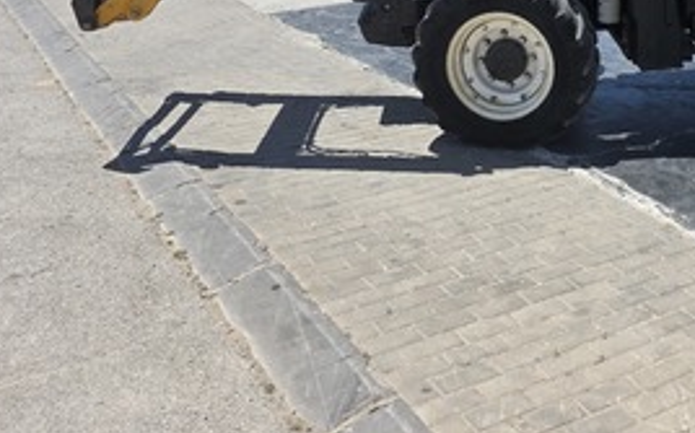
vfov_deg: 23.8
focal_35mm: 50
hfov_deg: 38.2
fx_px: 946
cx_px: 593
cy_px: -65
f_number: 1.7
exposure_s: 1/5153
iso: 80
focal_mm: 6.3
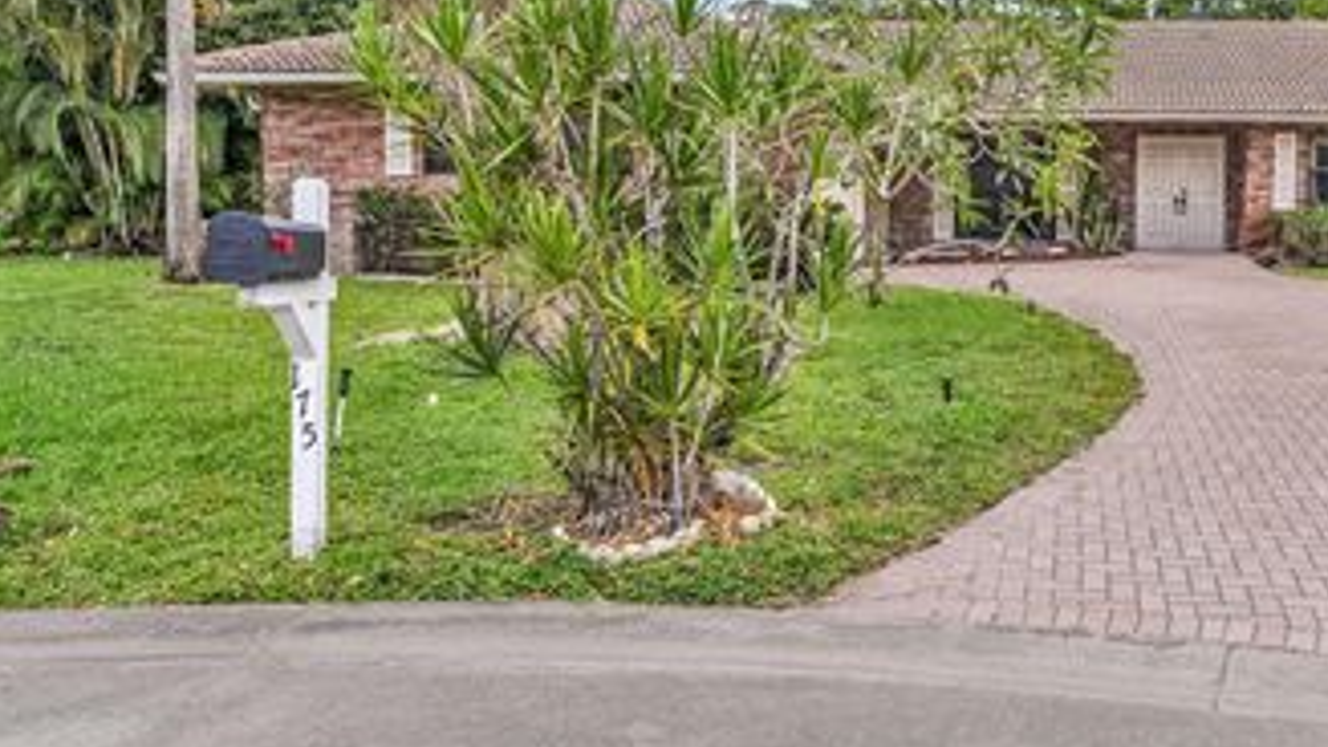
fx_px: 1127
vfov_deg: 35.7
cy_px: 173
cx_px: 999
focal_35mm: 32
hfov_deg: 57.8
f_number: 8
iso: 200
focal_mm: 20
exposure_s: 1/400
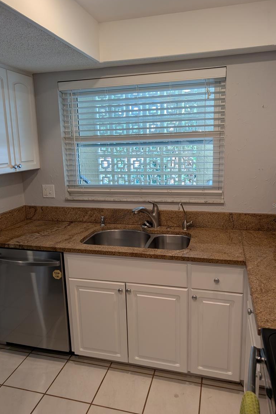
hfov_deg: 49.6
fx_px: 299
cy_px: 205
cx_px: 136
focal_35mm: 26
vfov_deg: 69.4
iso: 55
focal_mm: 6.9
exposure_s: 1/120
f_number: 1.68
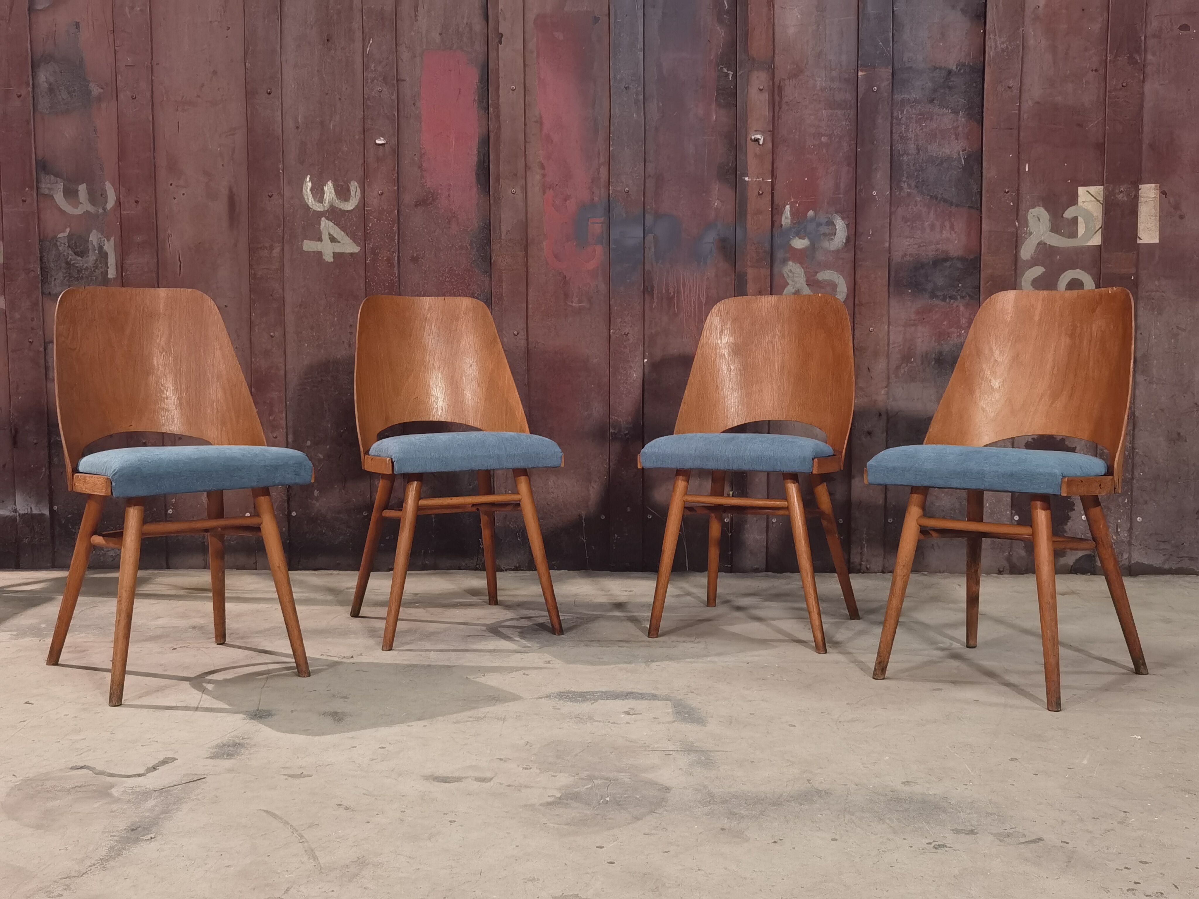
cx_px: 600
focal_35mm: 39
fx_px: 1351
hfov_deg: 47.9
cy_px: 450
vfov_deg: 36.8
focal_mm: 6.71
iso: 400
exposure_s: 1/33.3
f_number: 1.9
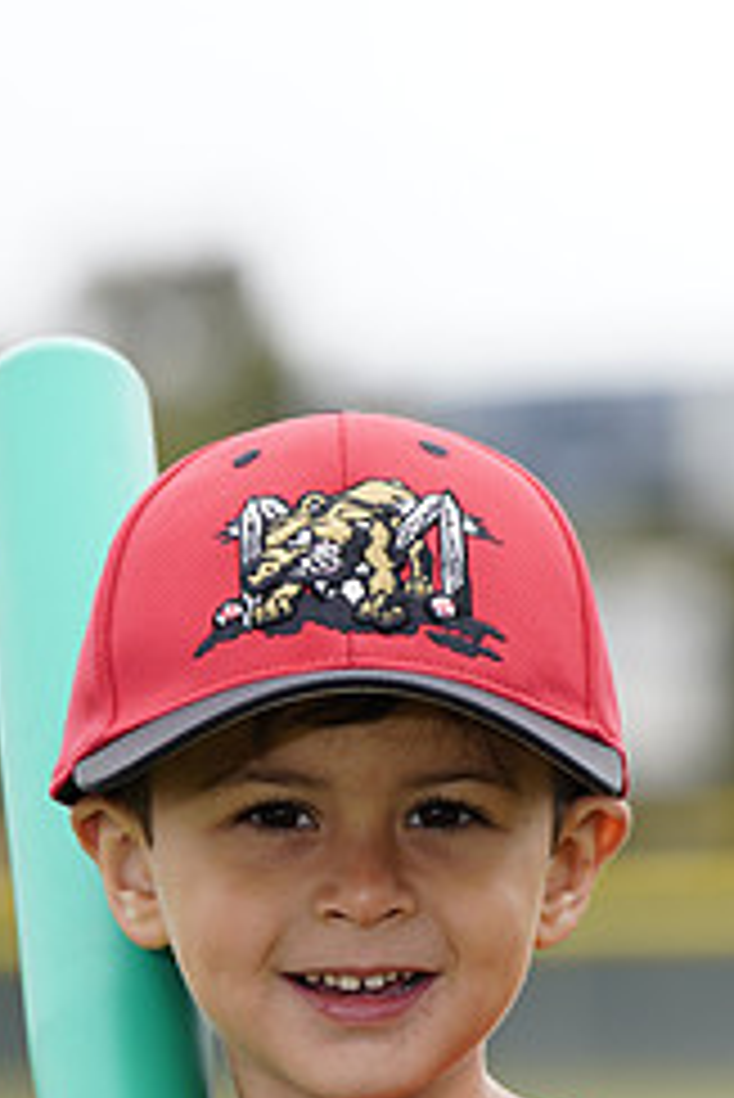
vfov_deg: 4.3
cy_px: 1233
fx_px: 14505
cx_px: 403
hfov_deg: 2.9
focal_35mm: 475
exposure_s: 1/250
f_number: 5.6
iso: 100
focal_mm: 200
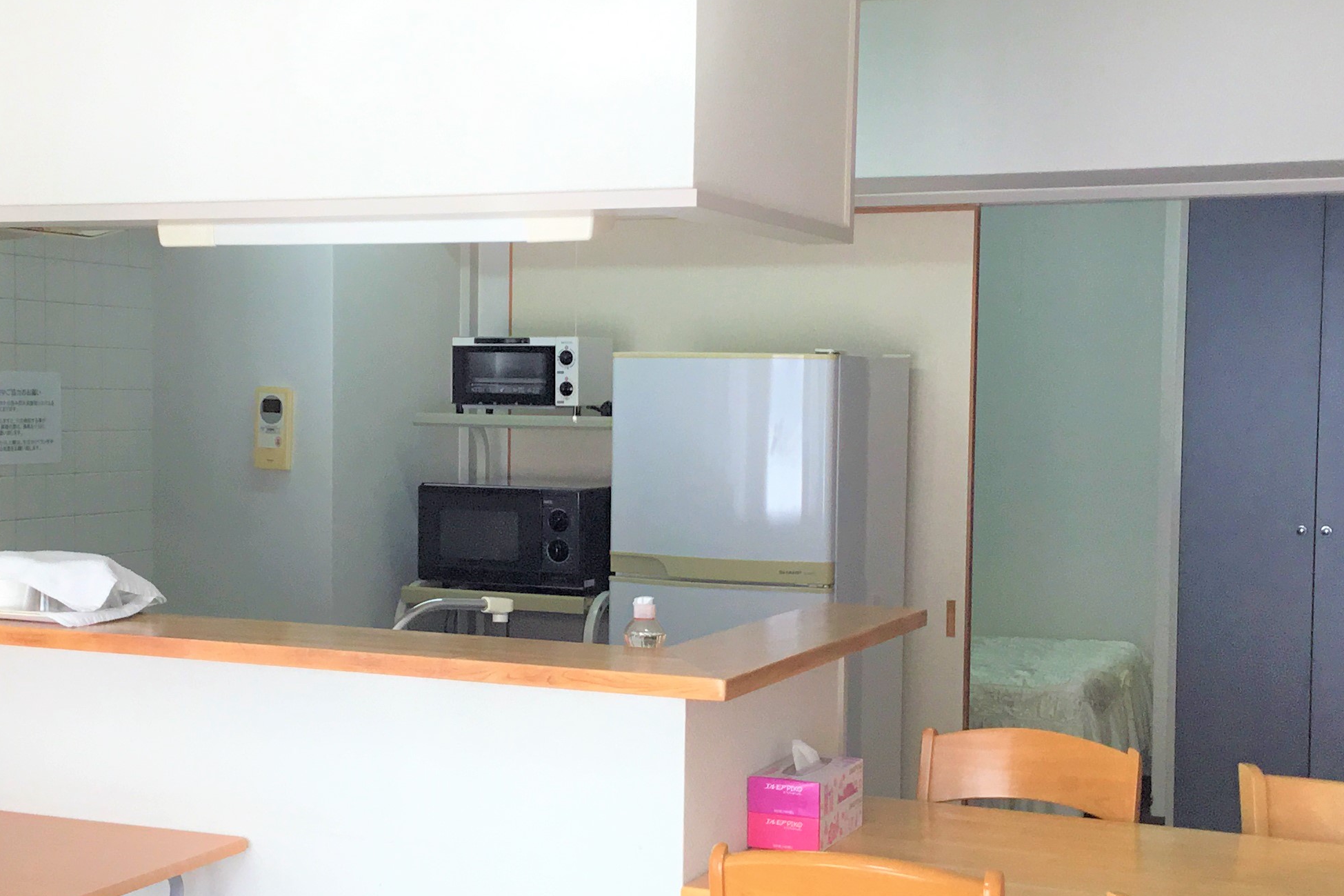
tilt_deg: -2.3
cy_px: 489
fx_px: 2016
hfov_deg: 36.9
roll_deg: -0.2
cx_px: 616
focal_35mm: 54
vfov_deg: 25.0
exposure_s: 1/120
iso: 40
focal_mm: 3.3
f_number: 2.4
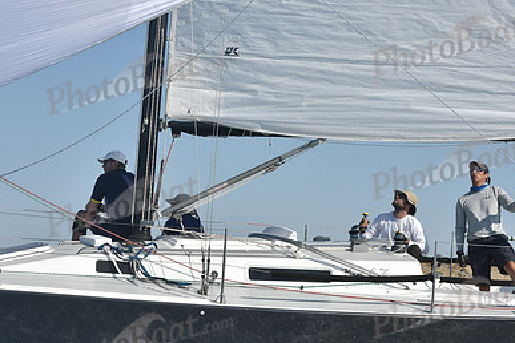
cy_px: 253
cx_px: 303
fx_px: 1502
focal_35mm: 105
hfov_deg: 19.4
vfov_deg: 13.0
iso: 320
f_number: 9
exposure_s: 1/1250
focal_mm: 70
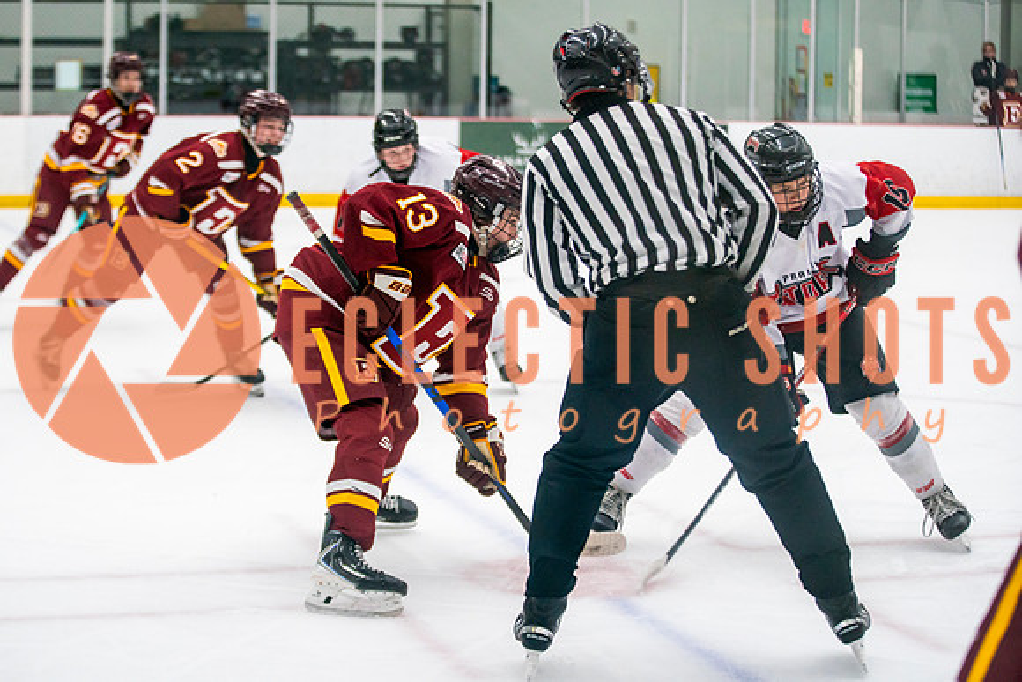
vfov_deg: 17.4
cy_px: 301
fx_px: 2223
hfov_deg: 25.9
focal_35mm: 78
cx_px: 450
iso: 3200
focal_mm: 70
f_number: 2.8
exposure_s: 1/640
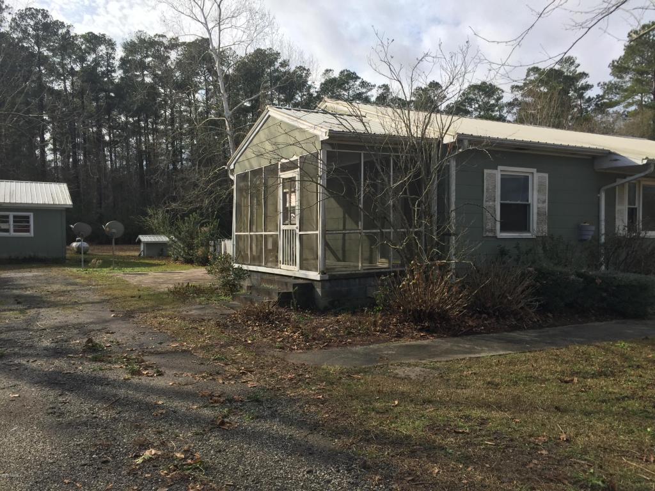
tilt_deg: -0.1
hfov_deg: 61.7
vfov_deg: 48.2
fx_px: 549
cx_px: 328
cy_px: 246
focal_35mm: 29
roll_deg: -2.8
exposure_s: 1/1464
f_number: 2.2
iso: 32
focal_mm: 4.15
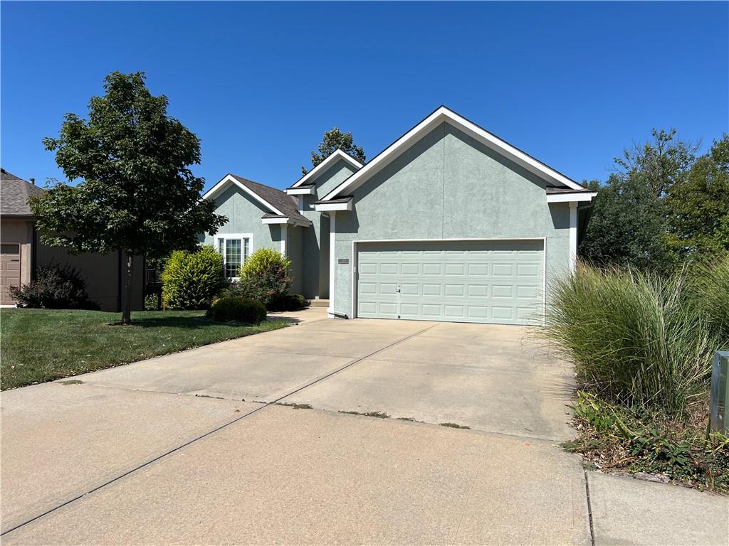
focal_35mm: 26
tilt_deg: -0.7
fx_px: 548
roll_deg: -1.5
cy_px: 273
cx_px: 364
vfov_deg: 53.1
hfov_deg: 67.3
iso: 50
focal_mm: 5.7
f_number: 1.5
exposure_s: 1/6993
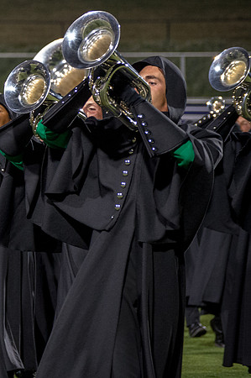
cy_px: 106
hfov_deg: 4.9
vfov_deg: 7.5
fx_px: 2880
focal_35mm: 275
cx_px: -163
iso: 5600
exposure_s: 1/160
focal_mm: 125
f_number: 4.8
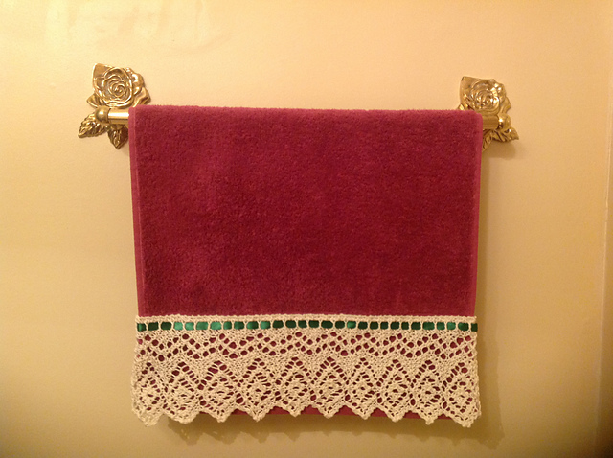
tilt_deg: -3.7
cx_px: 306
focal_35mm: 35
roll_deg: -1.5
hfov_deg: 52.7
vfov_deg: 40.6
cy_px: 229
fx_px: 619
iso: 200
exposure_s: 1/15
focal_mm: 4.28
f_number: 2.4
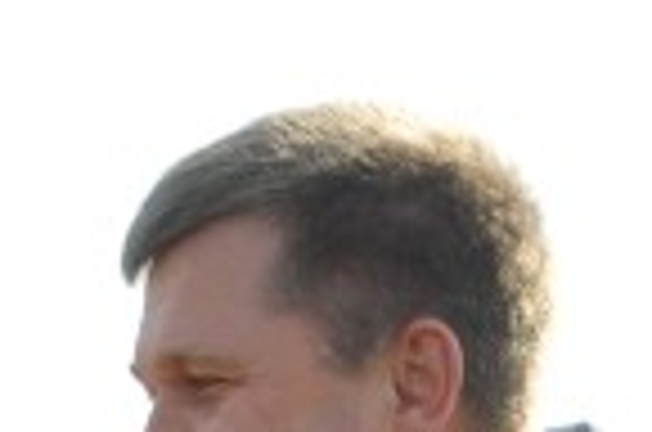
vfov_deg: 5.8
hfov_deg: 9.1
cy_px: 1350
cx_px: -540
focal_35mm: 217
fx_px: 3930
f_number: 8
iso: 200
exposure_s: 1/250
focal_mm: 21
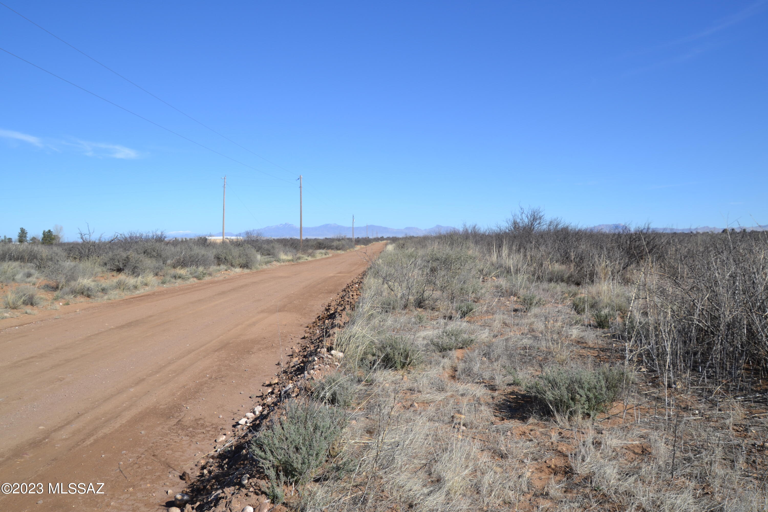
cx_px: 384
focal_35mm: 27
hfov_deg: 67.4
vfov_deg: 47.9
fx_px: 576
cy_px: 256
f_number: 8
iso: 100
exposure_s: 1/250
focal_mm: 18
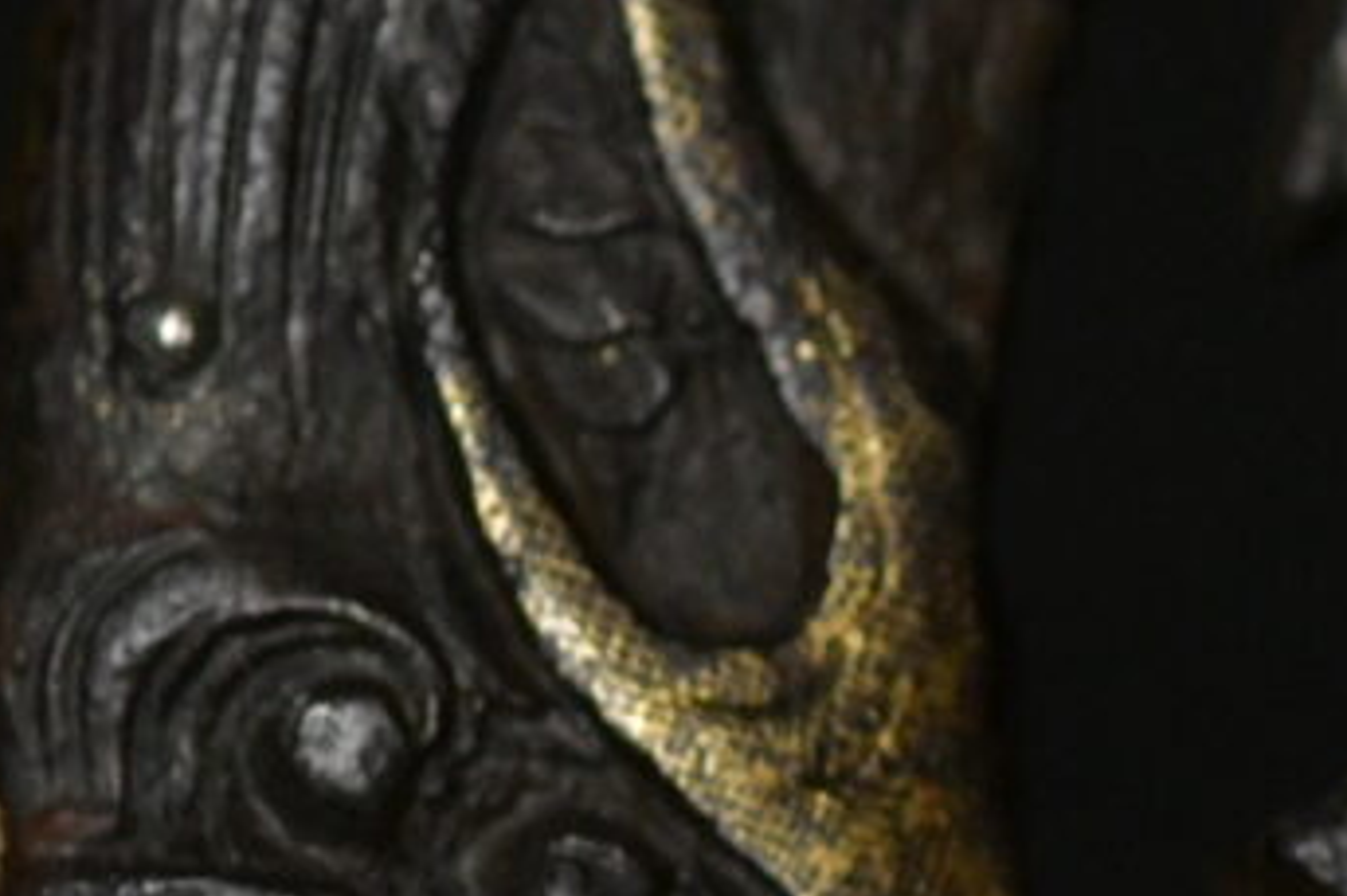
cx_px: 3896
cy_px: 1113
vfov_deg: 1.8
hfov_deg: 2.6
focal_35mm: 782
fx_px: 29244
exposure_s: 1/125
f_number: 8
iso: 2200
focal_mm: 105
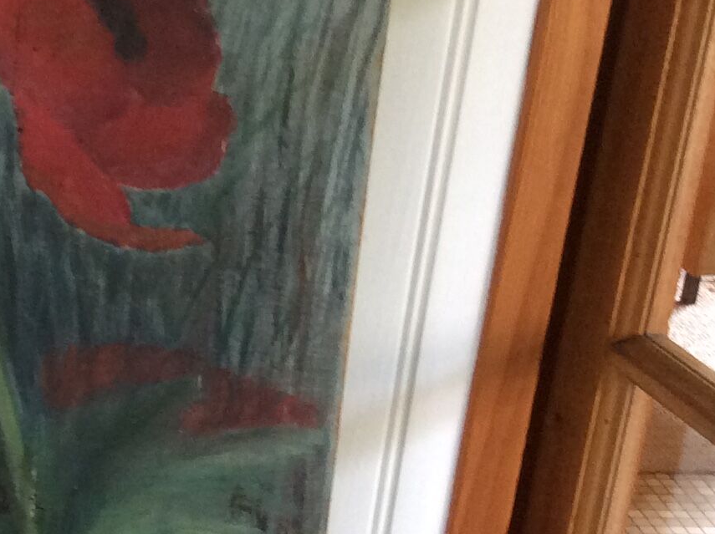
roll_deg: +0.7
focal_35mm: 97
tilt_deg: -24.6
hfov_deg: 18.4
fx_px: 2001
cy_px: 261
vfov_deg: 15.2
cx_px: -298
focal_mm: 3.3
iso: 100
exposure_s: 1/25
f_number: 2.4
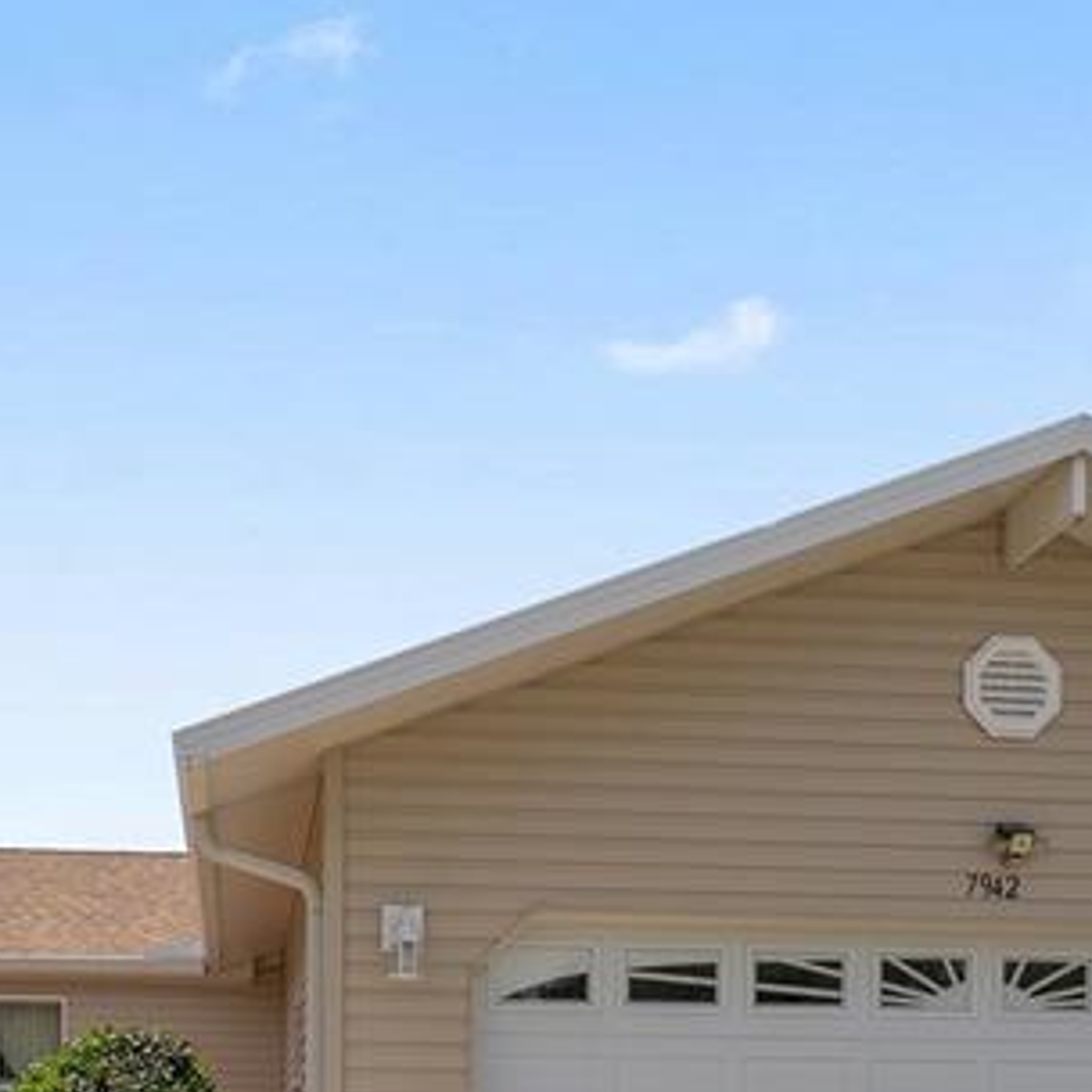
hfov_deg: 41.5
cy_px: 1167
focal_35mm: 40
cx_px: 402
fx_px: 1428
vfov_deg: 36.2
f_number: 7.1
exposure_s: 1/2000
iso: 400
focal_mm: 14
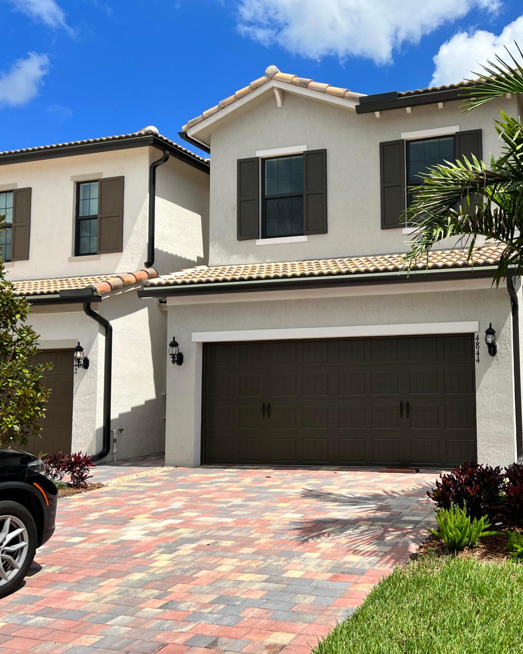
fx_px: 658
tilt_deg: +4.9
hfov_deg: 41.7
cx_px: 407
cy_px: 327
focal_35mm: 34
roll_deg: +0.3
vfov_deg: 52.8
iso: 50
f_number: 1.5
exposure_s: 1/5076
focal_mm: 5.7
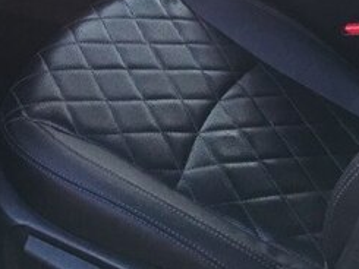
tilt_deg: -24.1
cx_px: 126
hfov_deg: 24.9
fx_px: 809
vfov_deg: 17.6
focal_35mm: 78
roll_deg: -1.0
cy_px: -90
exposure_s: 1/33
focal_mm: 4.15
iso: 160
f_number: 2.2
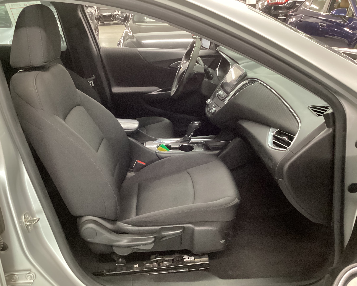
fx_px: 349
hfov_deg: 54.2
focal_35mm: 33
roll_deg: +1.0
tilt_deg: -24.3
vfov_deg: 44.5
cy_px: 142
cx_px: 173
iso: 640
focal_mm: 3.3
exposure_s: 1/30
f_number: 2.4
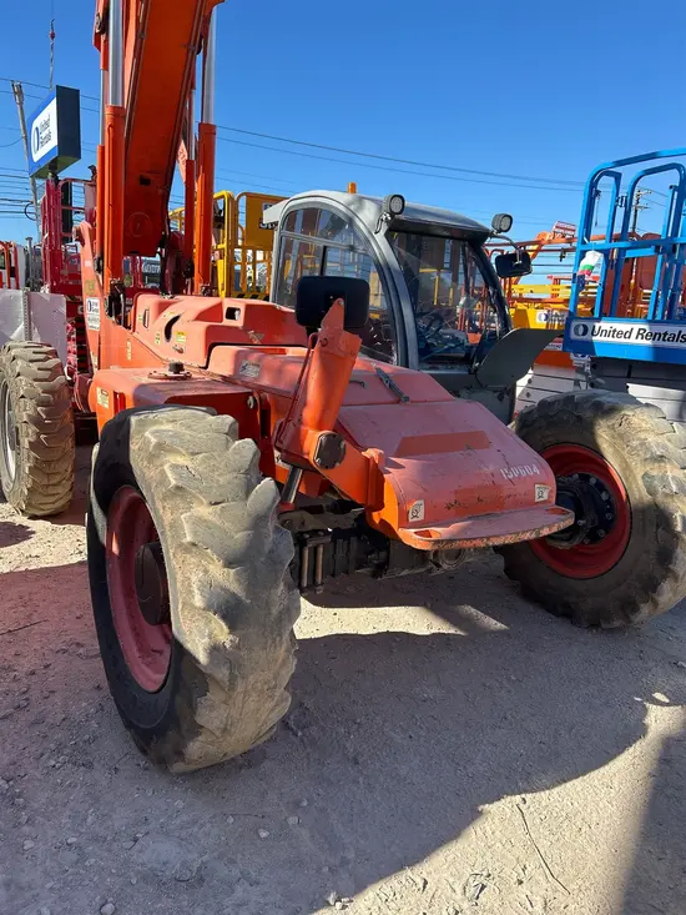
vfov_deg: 67.3
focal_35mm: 26
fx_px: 687
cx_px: 343
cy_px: 458
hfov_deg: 53.1
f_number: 1.5
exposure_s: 1/2083
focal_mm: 5.7
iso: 50
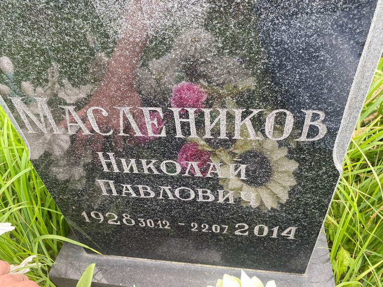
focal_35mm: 26
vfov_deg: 53.1
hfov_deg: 67.3
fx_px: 288
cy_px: 144
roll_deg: +4.4
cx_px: 192
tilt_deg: -43.8
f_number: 1.8
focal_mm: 4.25
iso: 32
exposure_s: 1/122
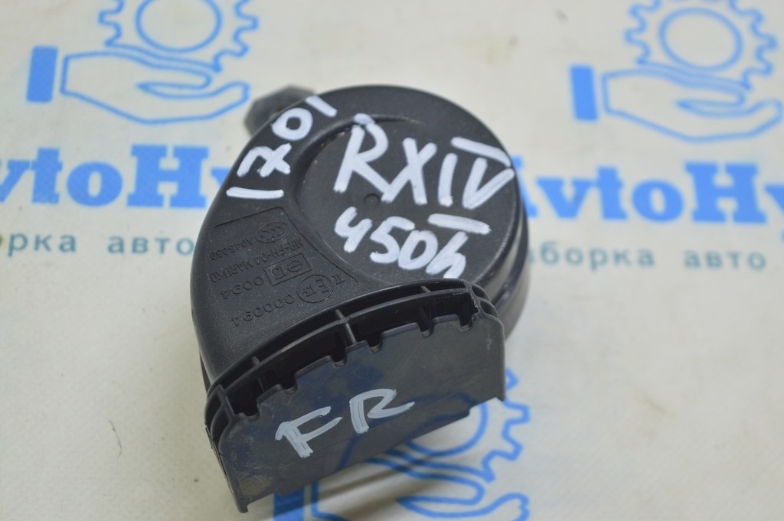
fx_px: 1795
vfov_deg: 16.5
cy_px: 260
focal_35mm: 82
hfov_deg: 24.6
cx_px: 392
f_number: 5.6
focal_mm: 55
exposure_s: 1/20
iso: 400
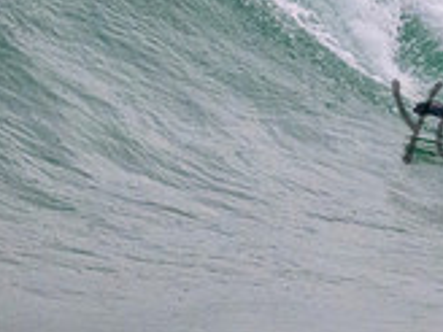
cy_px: 53
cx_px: 601
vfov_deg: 0.5
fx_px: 37842
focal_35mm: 2957
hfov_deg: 0.7
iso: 6400
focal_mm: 800
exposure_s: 1/1250
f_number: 11
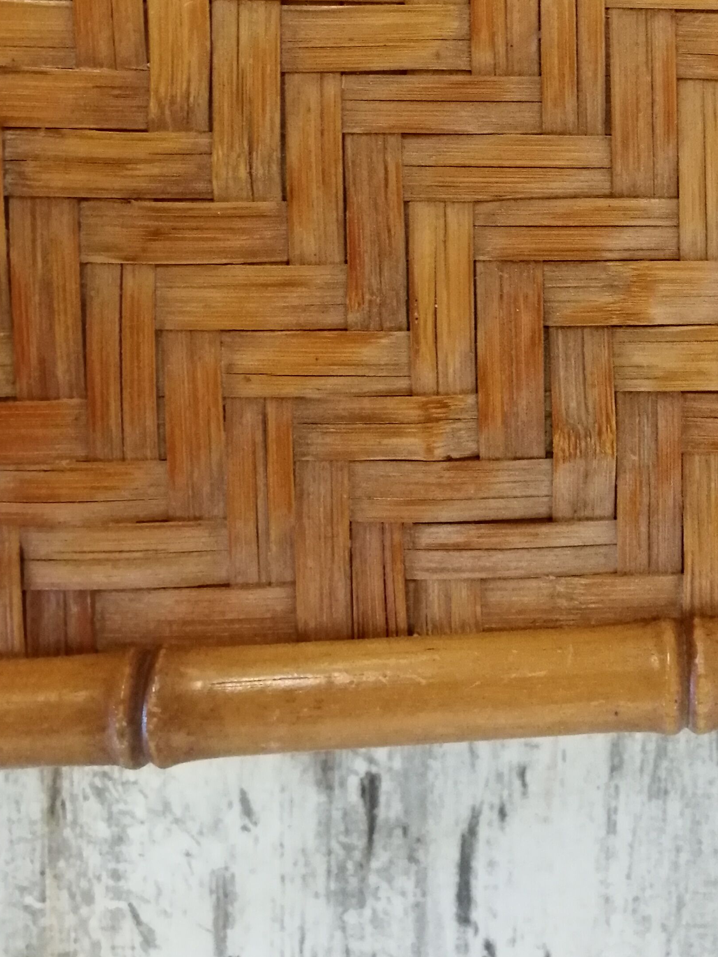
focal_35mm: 46
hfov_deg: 29.9
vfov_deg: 38.2
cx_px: 675
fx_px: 1272
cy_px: 84
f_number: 2.2
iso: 125
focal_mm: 2.38
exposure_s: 1/33.3
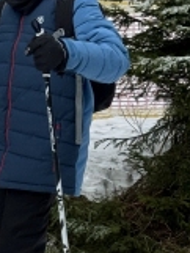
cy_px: 190
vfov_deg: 11.0
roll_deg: -2.3
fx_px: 1308
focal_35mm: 179
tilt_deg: -11.6
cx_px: -50
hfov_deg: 8.2
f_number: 1.78
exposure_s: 1/1869
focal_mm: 6.86
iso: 64
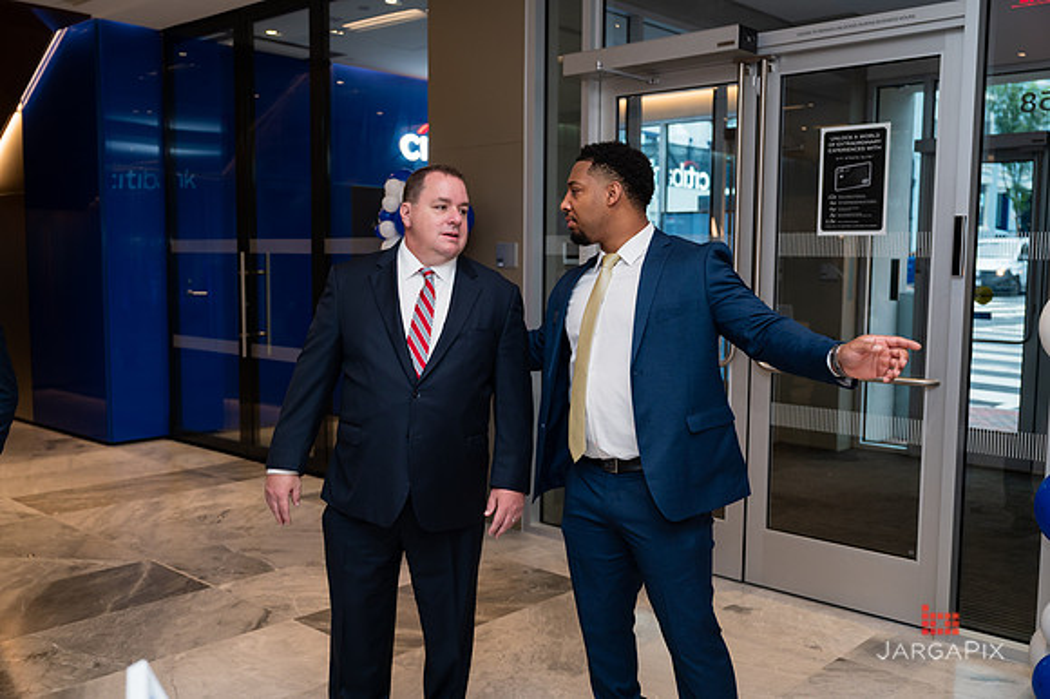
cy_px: 350
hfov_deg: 55.7
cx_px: 525
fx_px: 994
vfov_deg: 38.7
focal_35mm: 34
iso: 400
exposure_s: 1/200
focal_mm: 33.5
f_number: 3.2
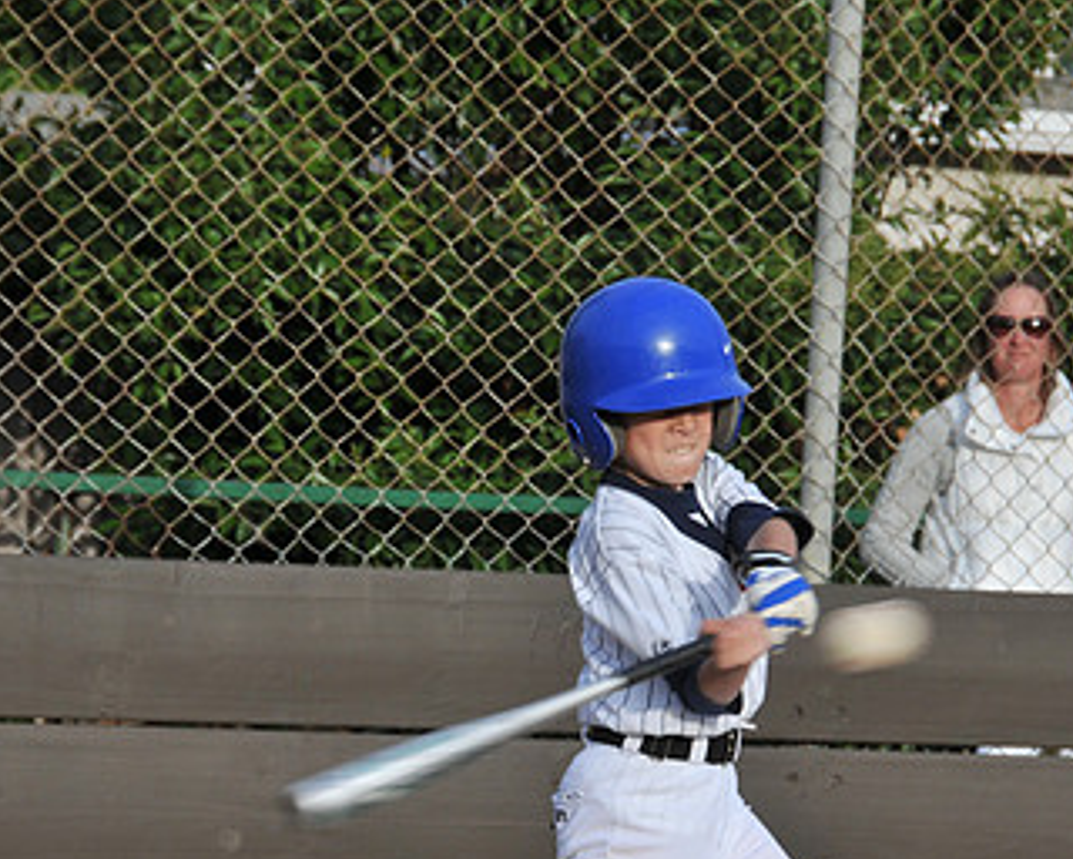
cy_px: 586
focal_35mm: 268
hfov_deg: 7.2
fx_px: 8506
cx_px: 536
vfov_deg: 5.8
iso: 200
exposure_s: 1/250
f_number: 8
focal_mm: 105
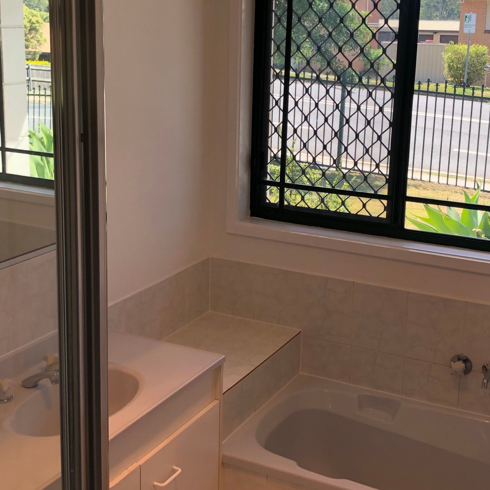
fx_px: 833
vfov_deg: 32.7
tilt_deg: -12.4
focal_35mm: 52
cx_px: 237
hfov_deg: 32.8
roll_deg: -1.3
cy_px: 195
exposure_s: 1/277
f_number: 1.8
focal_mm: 4
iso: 20
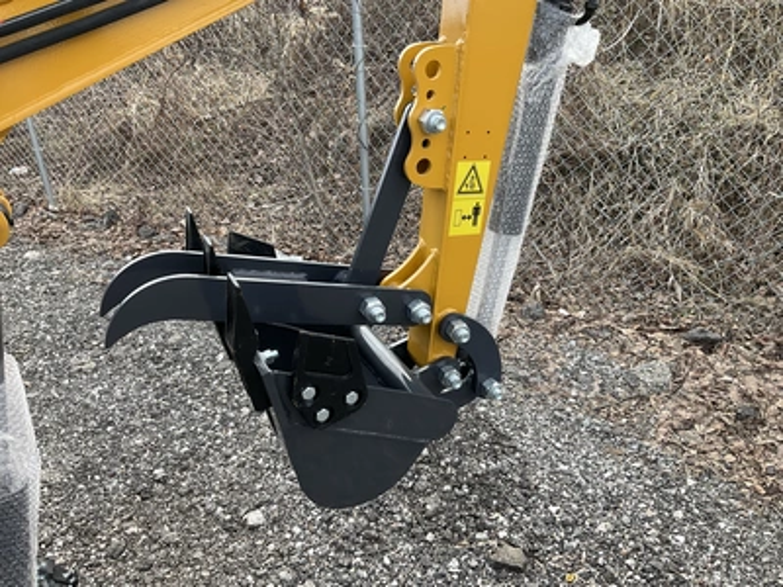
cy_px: 294
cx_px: 392
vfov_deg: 48.2
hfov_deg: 61.7
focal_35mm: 29
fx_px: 656
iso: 25
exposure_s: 1/491
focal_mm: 3
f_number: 1.8
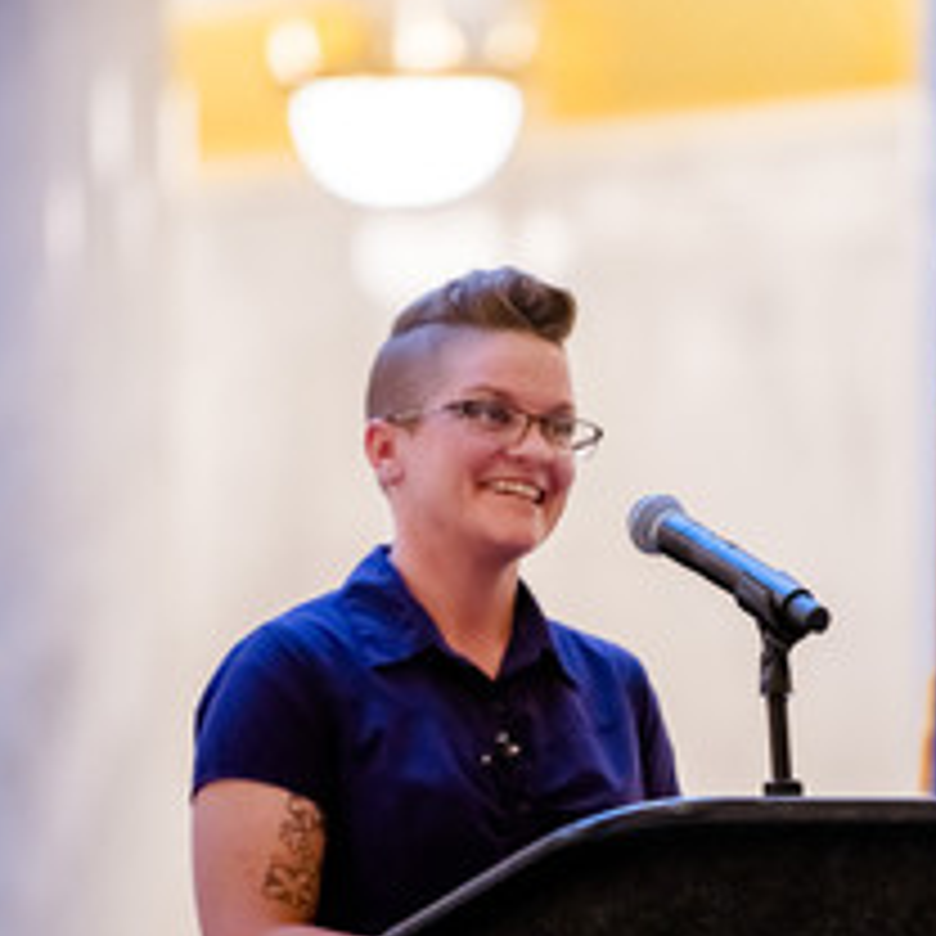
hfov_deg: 5.4
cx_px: 711
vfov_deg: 5.4
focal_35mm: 327
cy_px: 547
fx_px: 10003
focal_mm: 200
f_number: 2.8
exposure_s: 1/200
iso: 3200
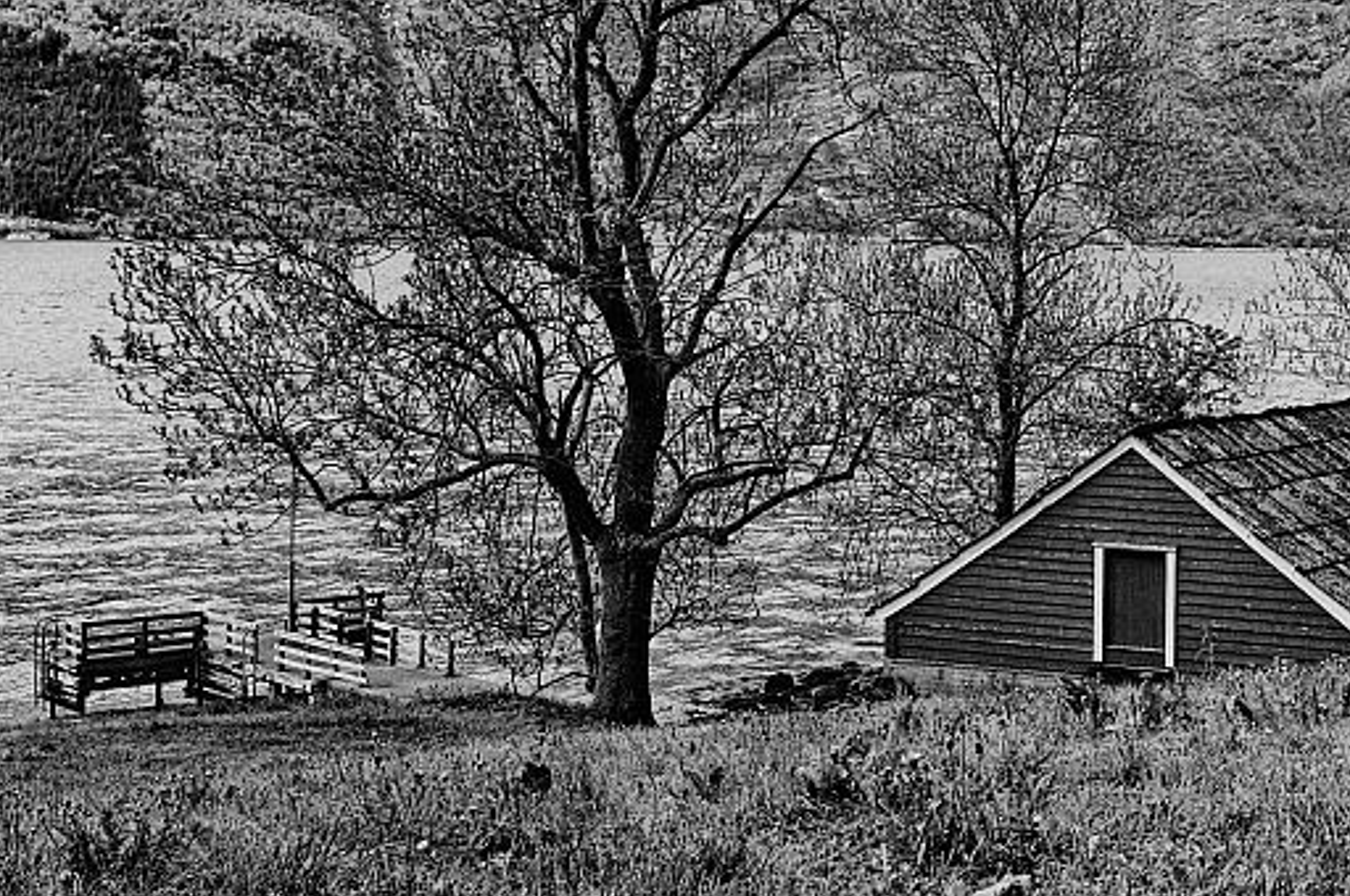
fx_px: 2247
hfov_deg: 31.3
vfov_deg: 22.3
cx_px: 1303
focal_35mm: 60
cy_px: 208
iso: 200
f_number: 11
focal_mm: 20
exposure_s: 1/250
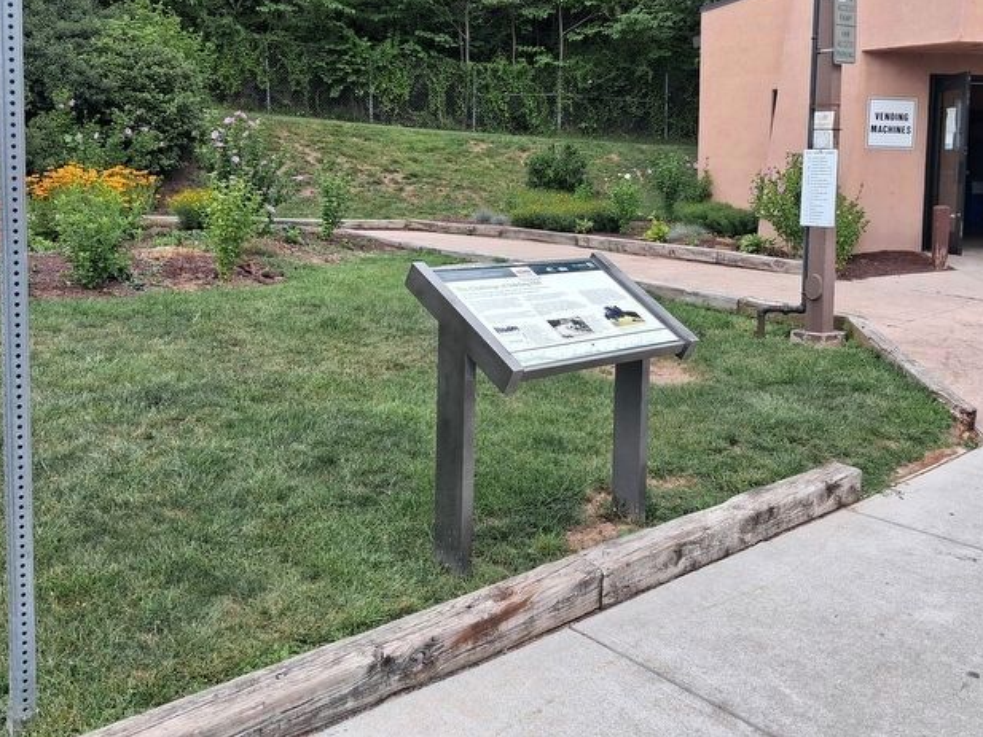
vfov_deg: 40.4
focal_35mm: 35
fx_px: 994
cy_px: 264
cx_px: 594
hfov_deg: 52.2
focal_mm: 4
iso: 25
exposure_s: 1/109
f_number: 1.8
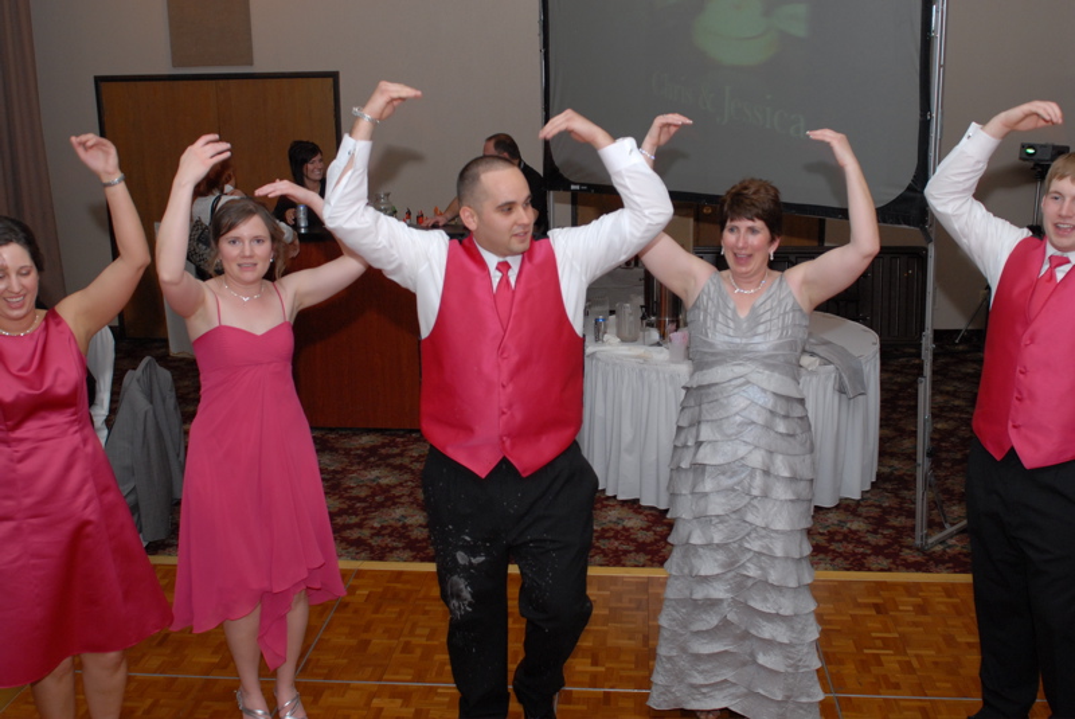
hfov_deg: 53.1
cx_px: 538
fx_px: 1076
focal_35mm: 36
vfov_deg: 36.9
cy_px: 360
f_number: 4.5
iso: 400
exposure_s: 1/20
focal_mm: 24
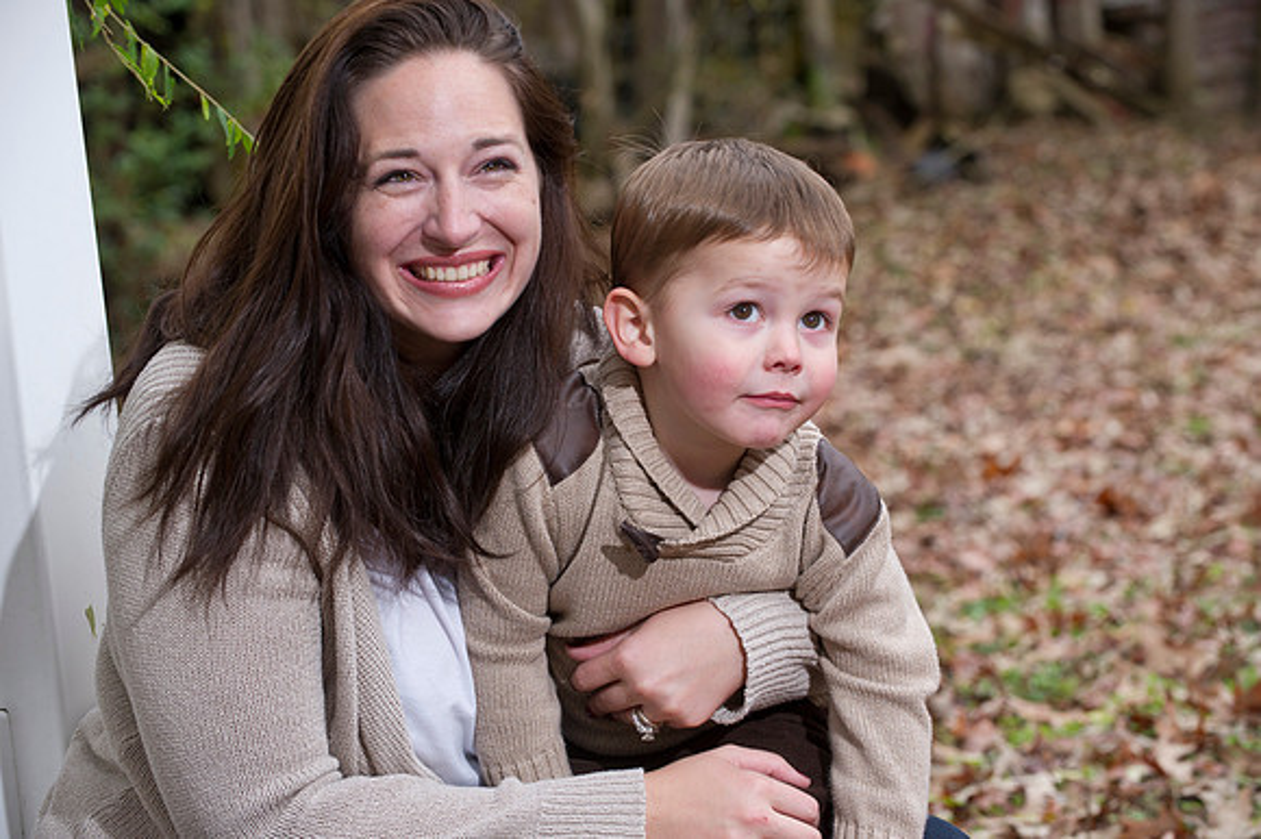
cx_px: 630
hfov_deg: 18.6
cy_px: 420
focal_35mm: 110
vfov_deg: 12.4
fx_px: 3851
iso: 800
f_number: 5.6
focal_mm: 110
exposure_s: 1/125
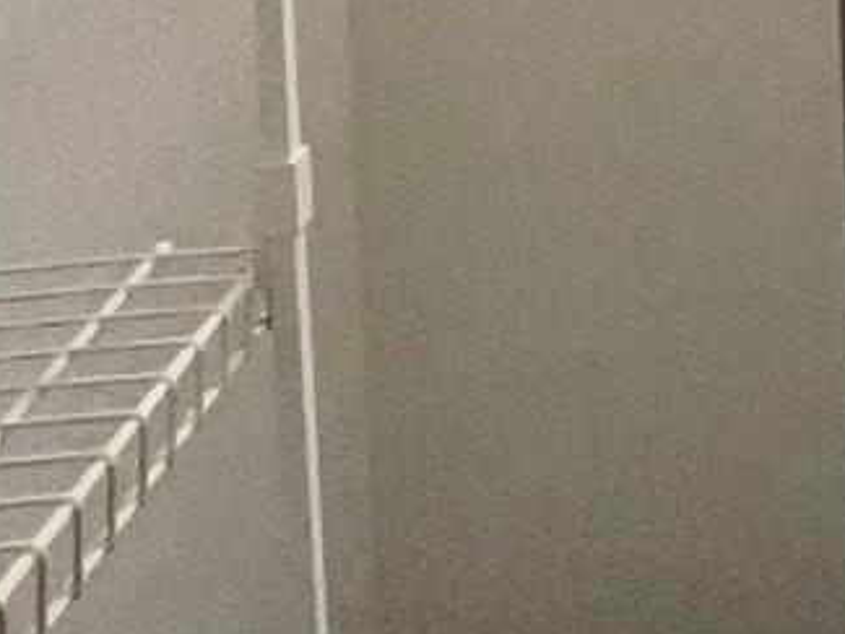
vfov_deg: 17.2
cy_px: -605
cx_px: 1217
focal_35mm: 64
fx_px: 1563
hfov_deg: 24.5
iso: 160
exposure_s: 1/120
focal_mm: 1.57
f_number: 1.8
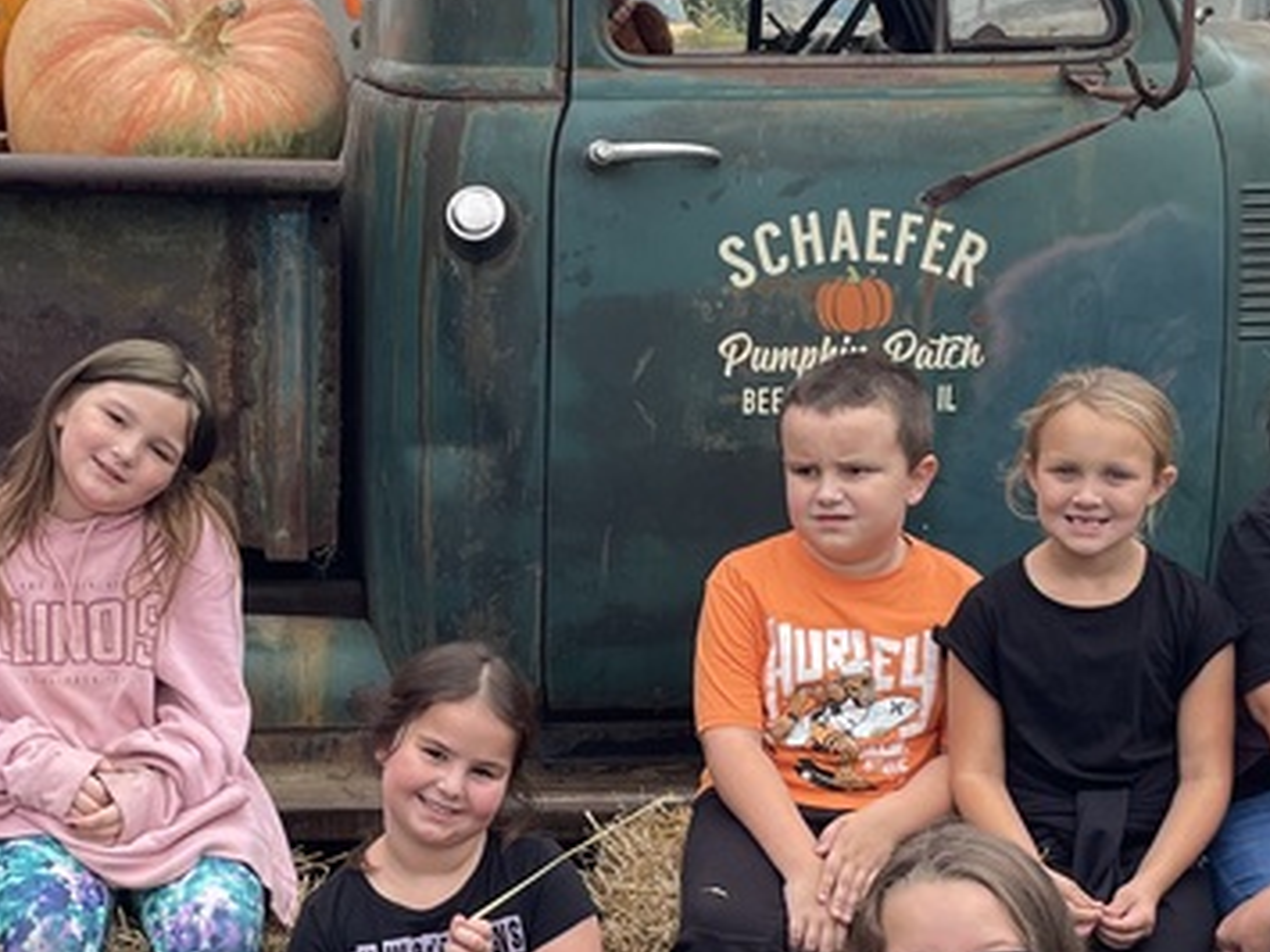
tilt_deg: -12.1
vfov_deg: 19.5
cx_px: 433
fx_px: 2751
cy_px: 659
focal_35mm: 75
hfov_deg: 25.9
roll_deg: +0.7
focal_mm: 4.2
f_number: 1.6
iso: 32
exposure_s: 1/463
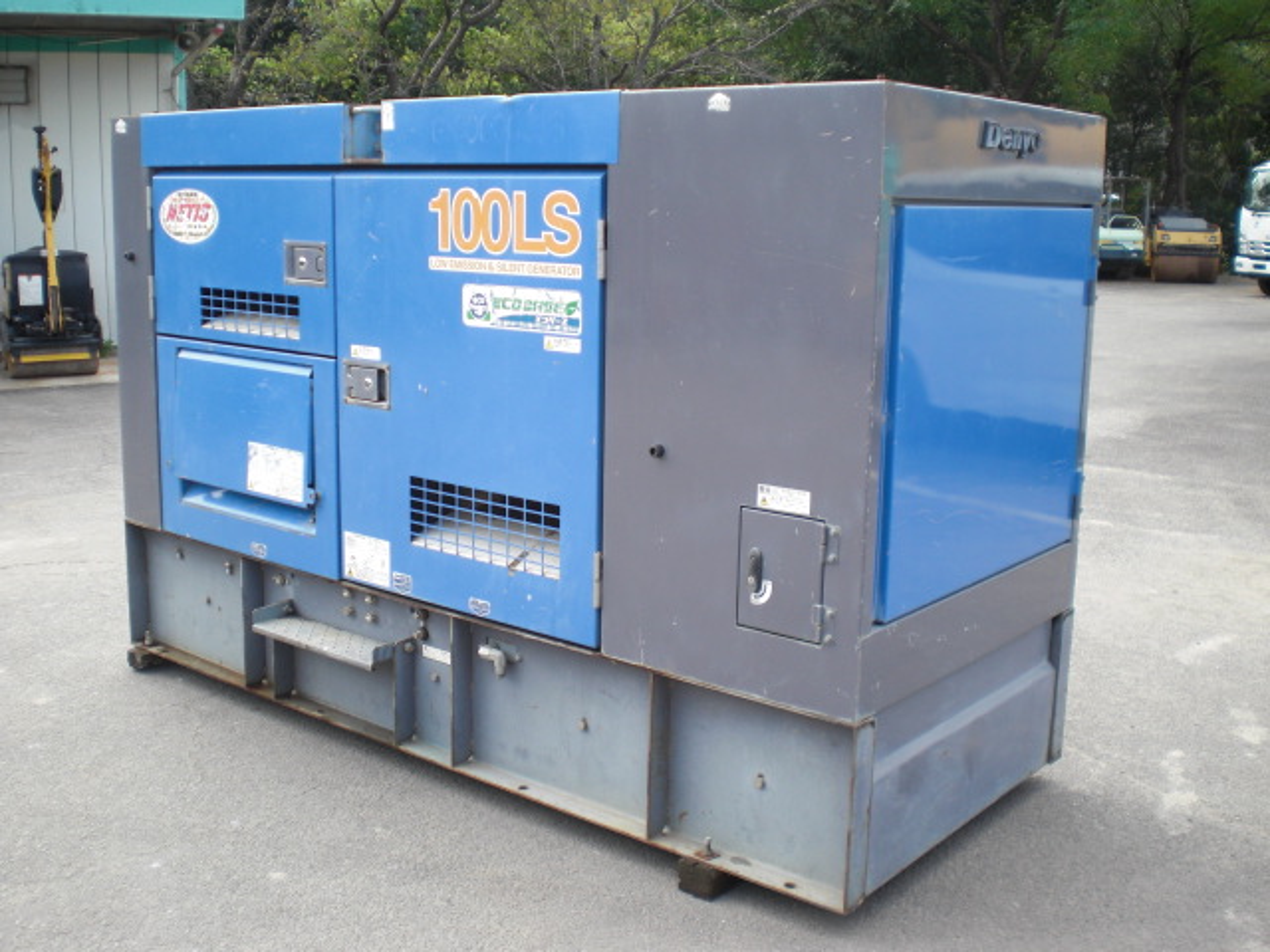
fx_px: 1394
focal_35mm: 38
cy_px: 476
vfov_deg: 37.7
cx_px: 635
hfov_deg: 49.0
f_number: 3.1
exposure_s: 1/250
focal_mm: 6.3
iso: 64
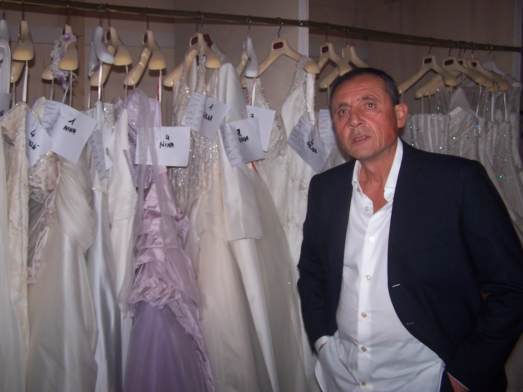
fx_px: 574
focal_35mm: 38
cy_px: 196
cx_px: 262
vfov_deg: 37.7
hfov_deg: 49.0
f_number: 2.8
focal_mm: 6.3
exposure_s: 1/60
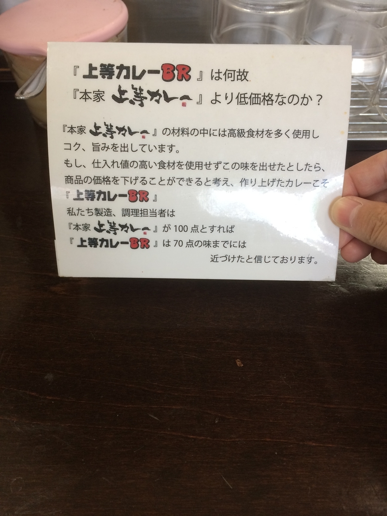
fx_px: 432
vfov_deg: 61.7
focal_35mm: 29
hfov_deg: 48.2
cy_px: 258
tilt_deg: -52.0
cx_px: 194
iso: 40
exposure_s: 1/40
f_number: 2.2
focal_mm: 4.15
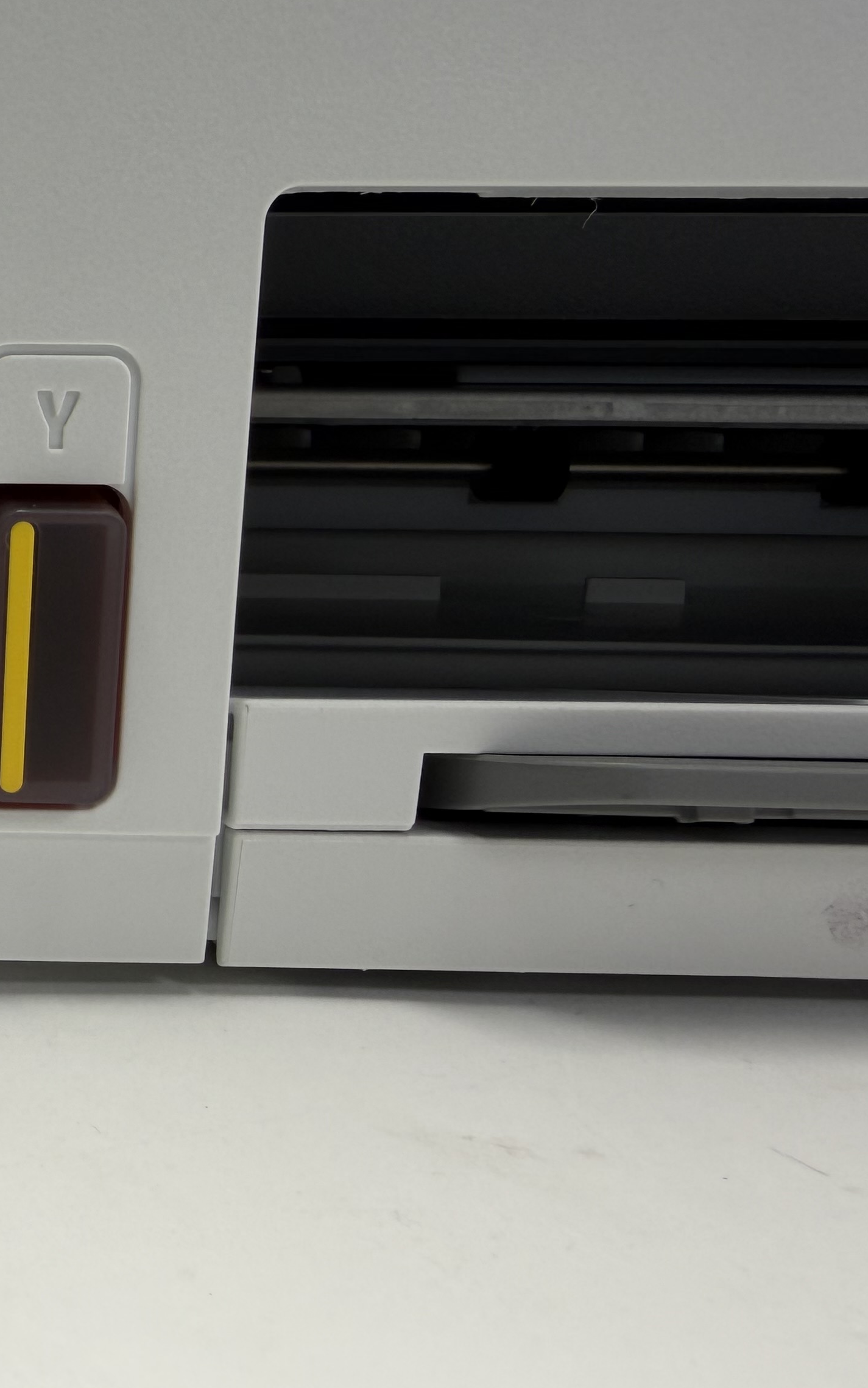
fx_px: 1703
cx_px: -309
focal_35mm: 45
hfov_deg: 24.4
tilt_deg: -9.6
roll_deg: -0.1
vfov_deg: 44.2
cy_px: 572
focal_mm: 2.22
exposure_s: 1/100
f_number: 2.2
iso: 40
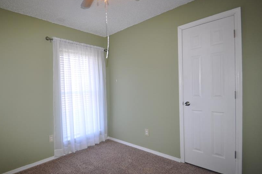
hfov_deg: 86.4
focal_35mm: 19
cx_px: 112
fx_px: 138
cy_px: 86
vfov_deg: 64.4
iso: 400
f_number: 4
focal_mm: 10
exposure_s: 1/60
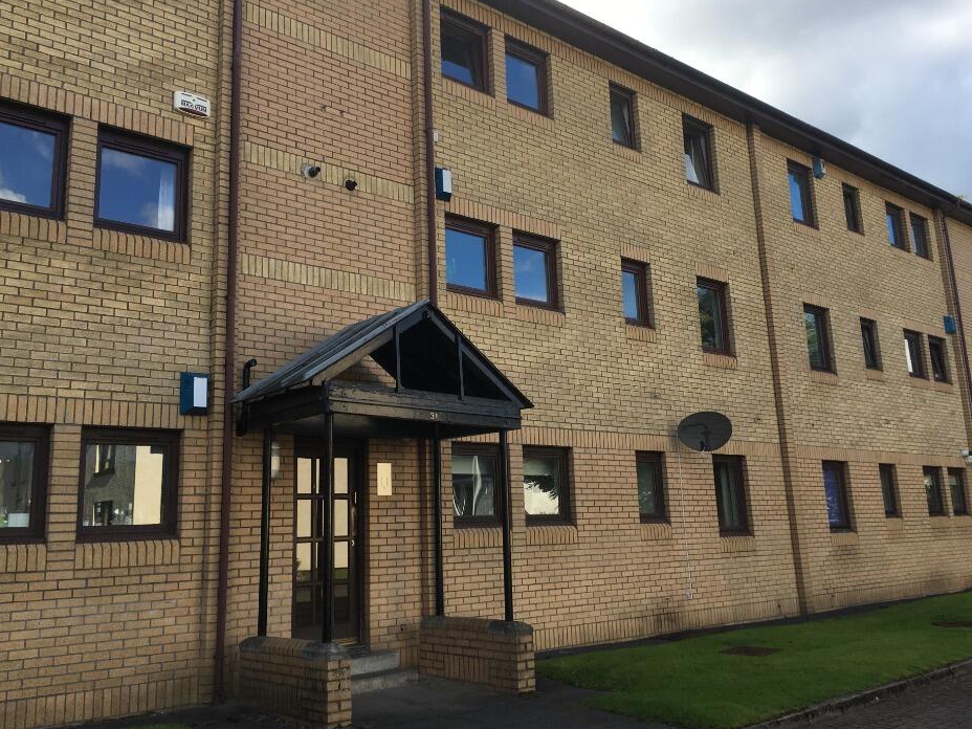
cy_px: 337
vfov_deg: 44.1
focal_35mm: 32
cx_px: 479
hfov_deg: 56.8
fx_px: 899
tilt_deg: +12.8
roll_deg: +2.7
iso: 25
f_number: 2.2
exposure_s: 1/574
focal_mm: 4.15
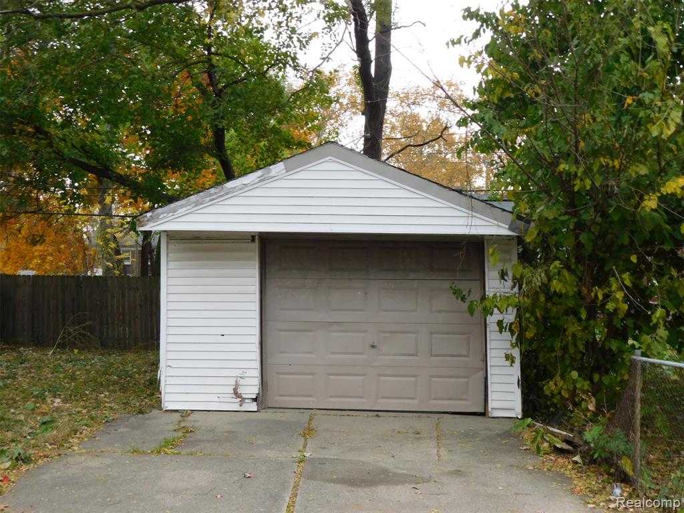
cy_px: 256
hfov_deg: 46.8
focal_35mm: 40
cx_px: 342
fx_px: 790
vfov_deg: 36.0
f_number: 3.6
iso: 125
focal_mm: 7.1
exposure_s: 1/100
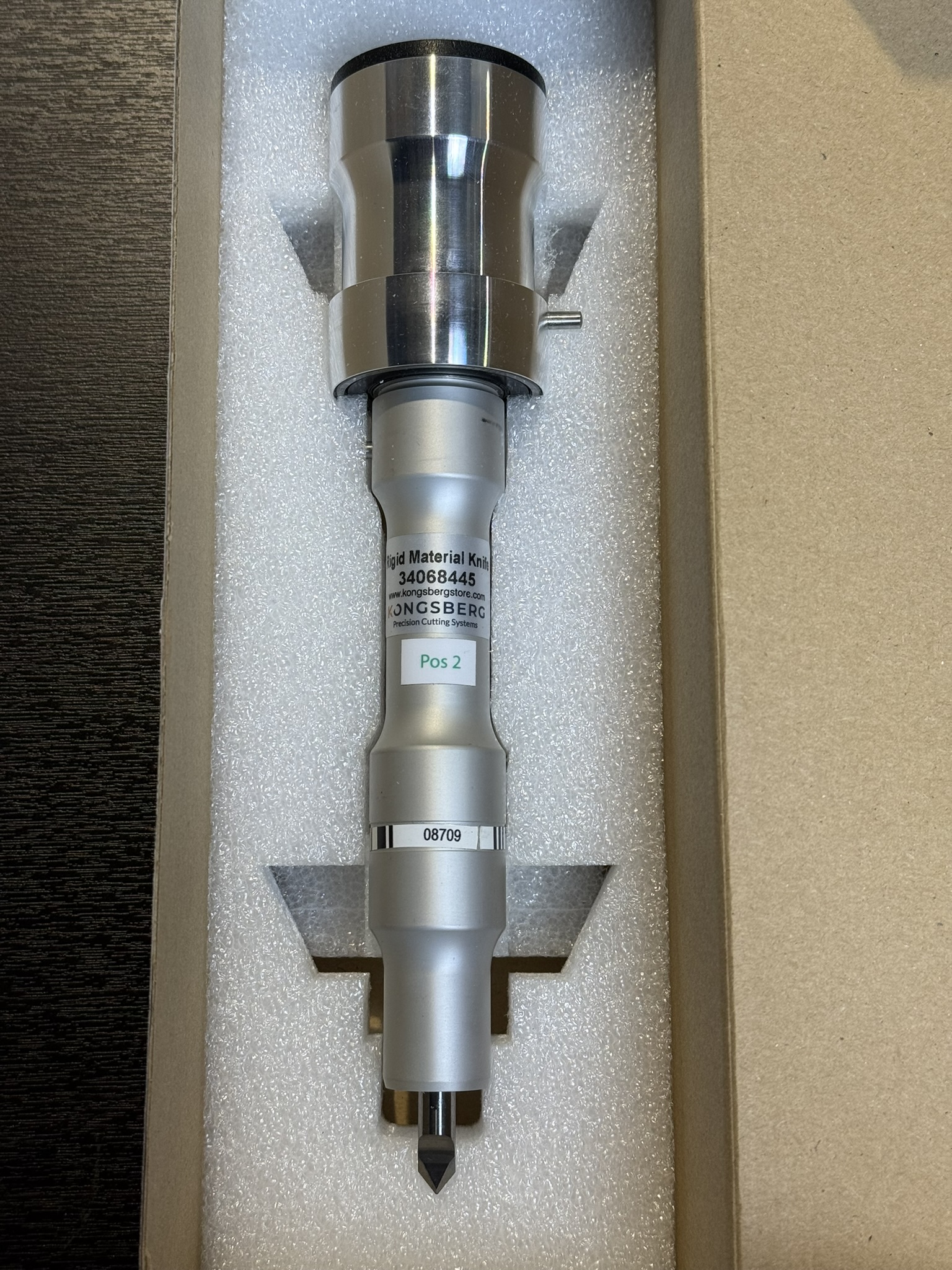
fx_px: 1760
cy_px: 635
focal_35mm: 48
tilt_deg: -80.6
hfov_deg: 30.3
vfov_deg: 39.7
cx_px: 476
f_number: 1.78
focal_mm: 6.76
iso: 50
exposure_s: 1/120
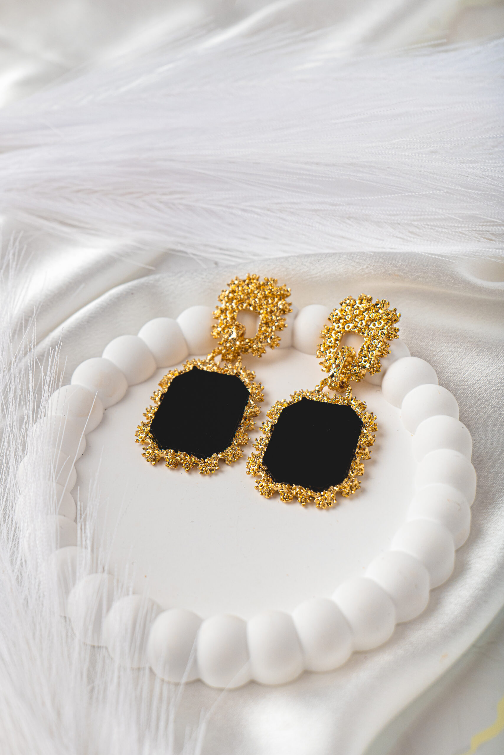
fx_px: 1260
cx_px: 252
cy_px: 378
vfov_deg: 33.4
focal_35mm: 60
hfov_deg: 22.6
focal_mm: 60
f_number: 7.1
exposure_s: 1/160
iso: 400
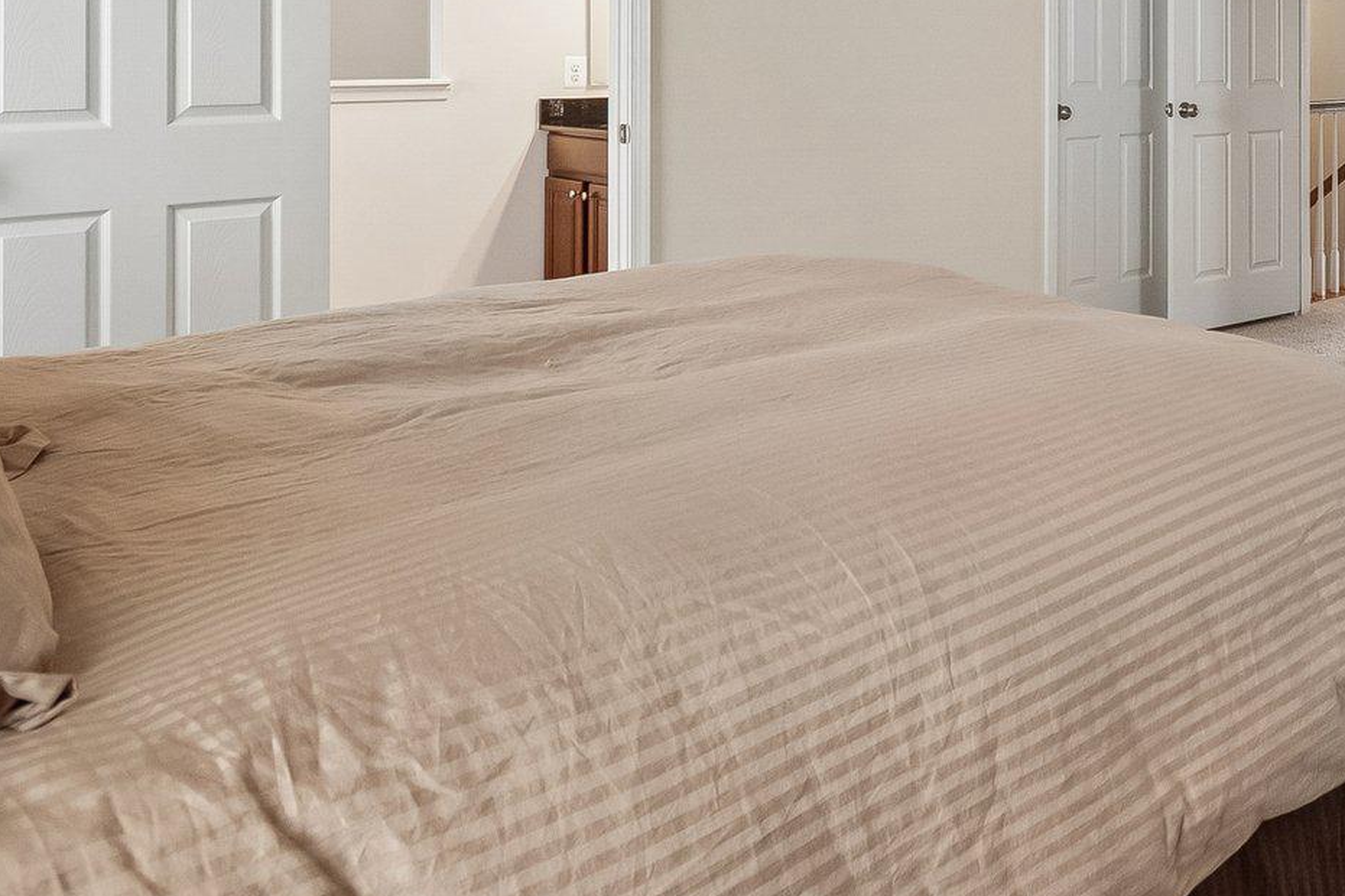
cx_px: 1173
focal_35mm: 33
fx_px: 1232
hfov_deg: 51.5
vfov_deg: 37.4
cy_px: 90
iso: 400
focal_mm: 10
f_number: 5.6
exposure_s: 1/50
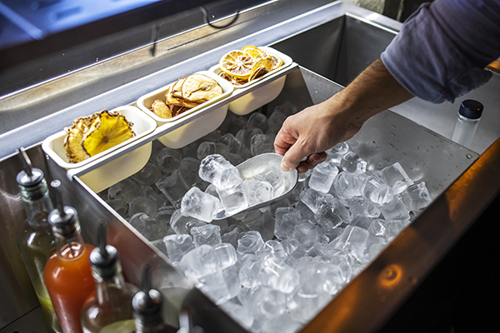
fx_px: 486
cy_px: 166
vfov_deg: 37.9
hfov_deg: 54.4
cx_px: 250
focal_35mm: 35
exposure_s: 1/125
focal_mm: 35
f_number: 2.2
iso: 320
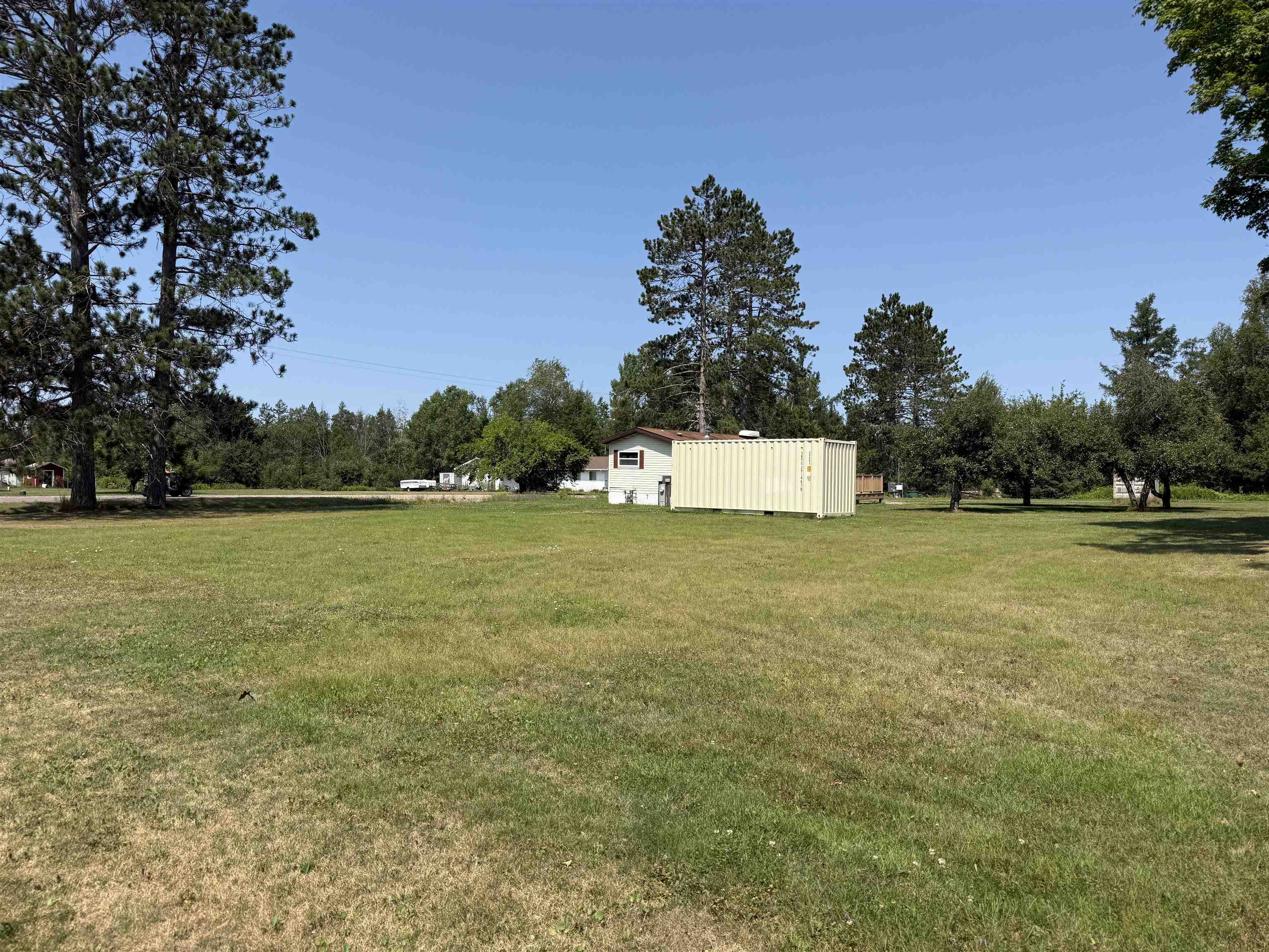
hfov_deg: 71.6
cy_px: 476
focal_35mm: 24
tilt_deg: +1.3
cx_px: 634
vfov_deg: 56.8
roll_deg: -0.1
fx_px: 880
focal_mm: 6.76
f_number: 1.78
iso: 80
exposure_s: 1/4975
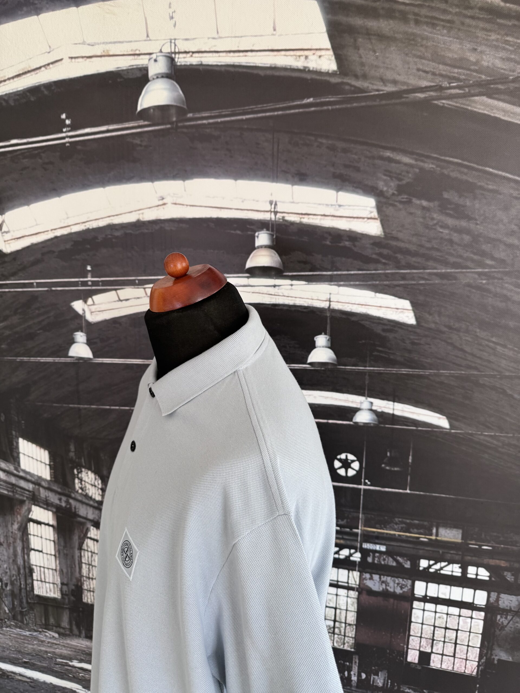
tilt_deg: -12.7
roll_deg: +0.0
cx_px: 260
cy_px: 346
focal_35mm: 24
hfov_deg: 56.8
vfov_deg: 71.6
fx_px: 481
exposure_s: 1/121
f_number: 1.78
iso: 125
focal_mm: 6.76
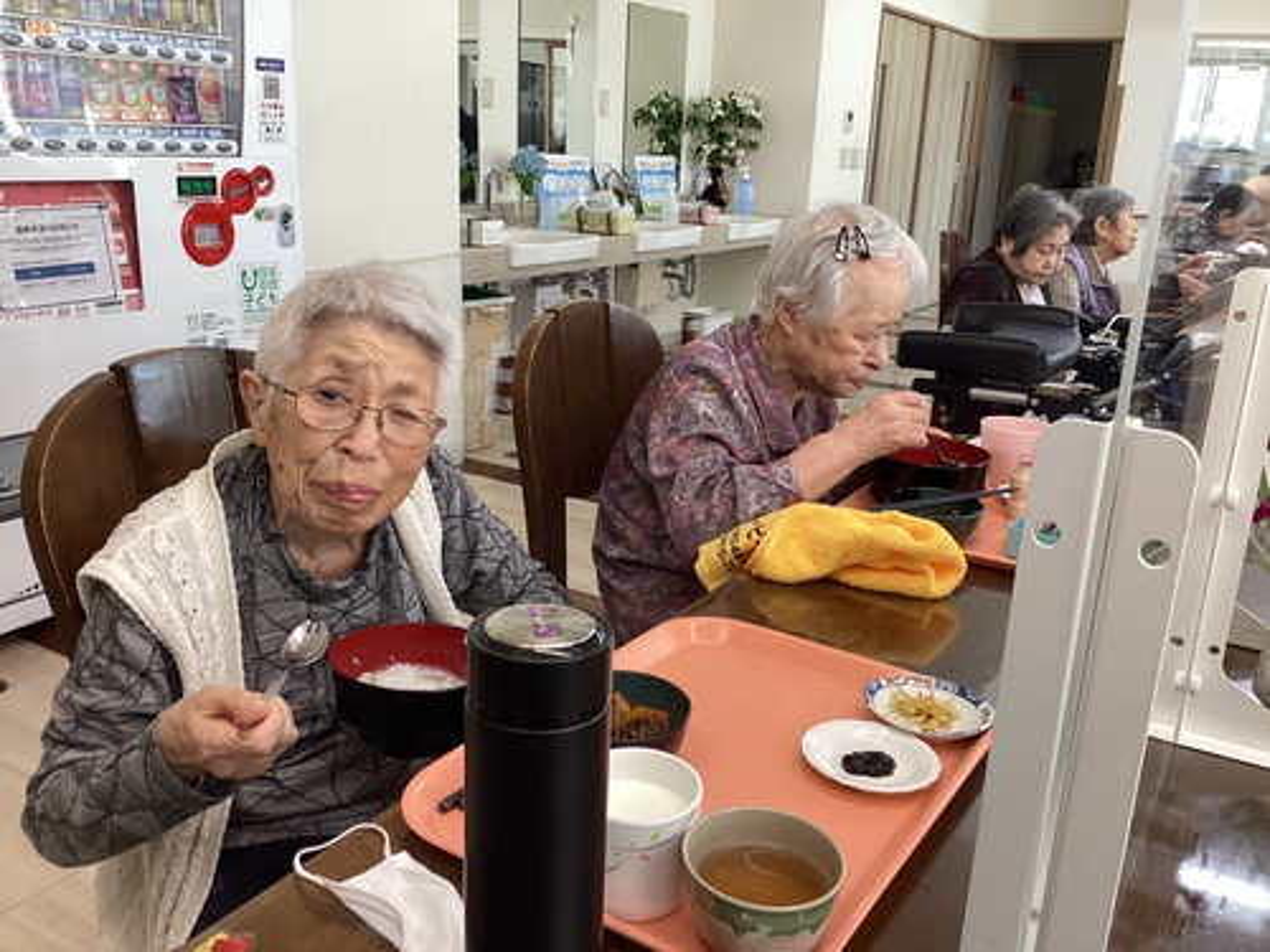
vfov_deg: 45.4
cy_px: 476
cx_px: 635
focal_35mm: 31
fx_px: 1137
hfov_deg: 58.4
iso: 64
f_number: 2.4
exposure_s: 1/60
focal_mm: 3.3
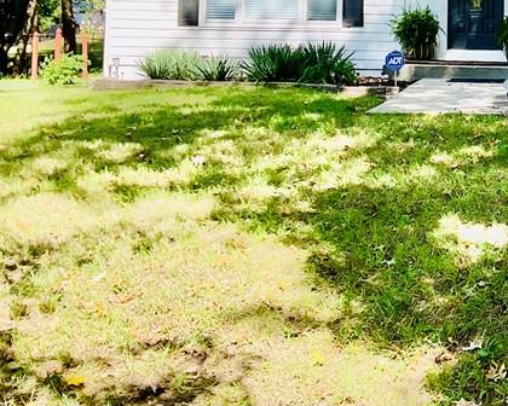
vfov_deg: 21.3
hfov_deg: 25.6
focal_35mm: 69
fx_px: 1037
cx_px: 552
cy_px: -10
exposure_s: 1/457
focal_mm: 3
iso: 16
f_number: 1.8
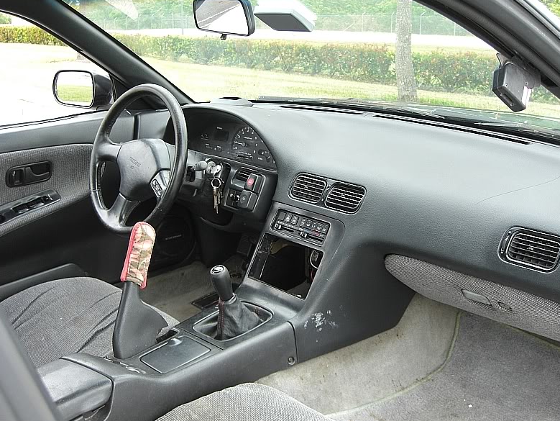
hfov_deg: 47.8
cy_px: 210
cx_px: 282
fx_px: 631
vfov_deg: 36.8
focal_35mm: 39
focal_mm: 7.9
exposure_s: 1/80
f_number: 2.8
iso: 80
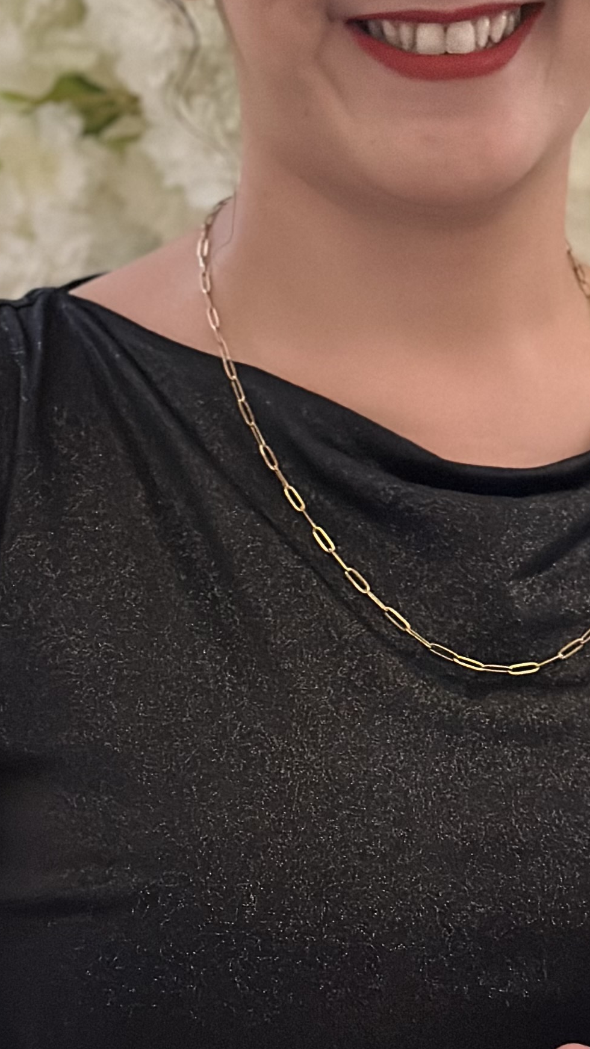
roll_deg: -0.6
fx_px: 3366
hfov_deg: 10.0
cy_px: 195
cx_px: 439
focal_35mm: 121
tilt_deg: -1.7
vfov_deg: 17.6
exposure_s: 1/30
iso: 800
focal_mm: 6.86
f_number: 1.78
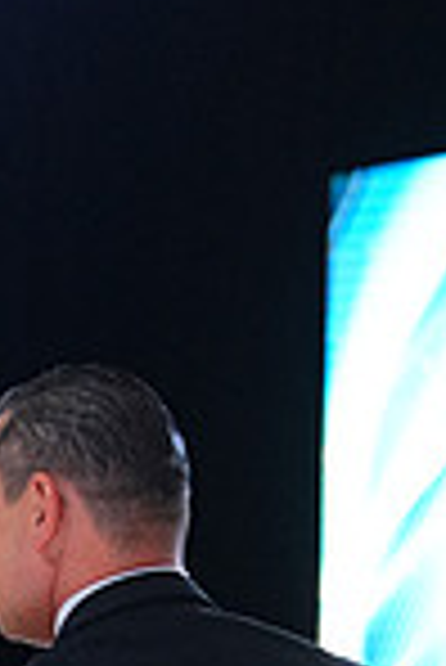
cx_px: -255
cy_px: 1246
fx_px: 6896
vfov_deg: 5.4
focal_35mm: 372
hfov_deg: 3.7
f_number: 4
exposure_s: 1/400
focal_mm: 95
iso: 1600
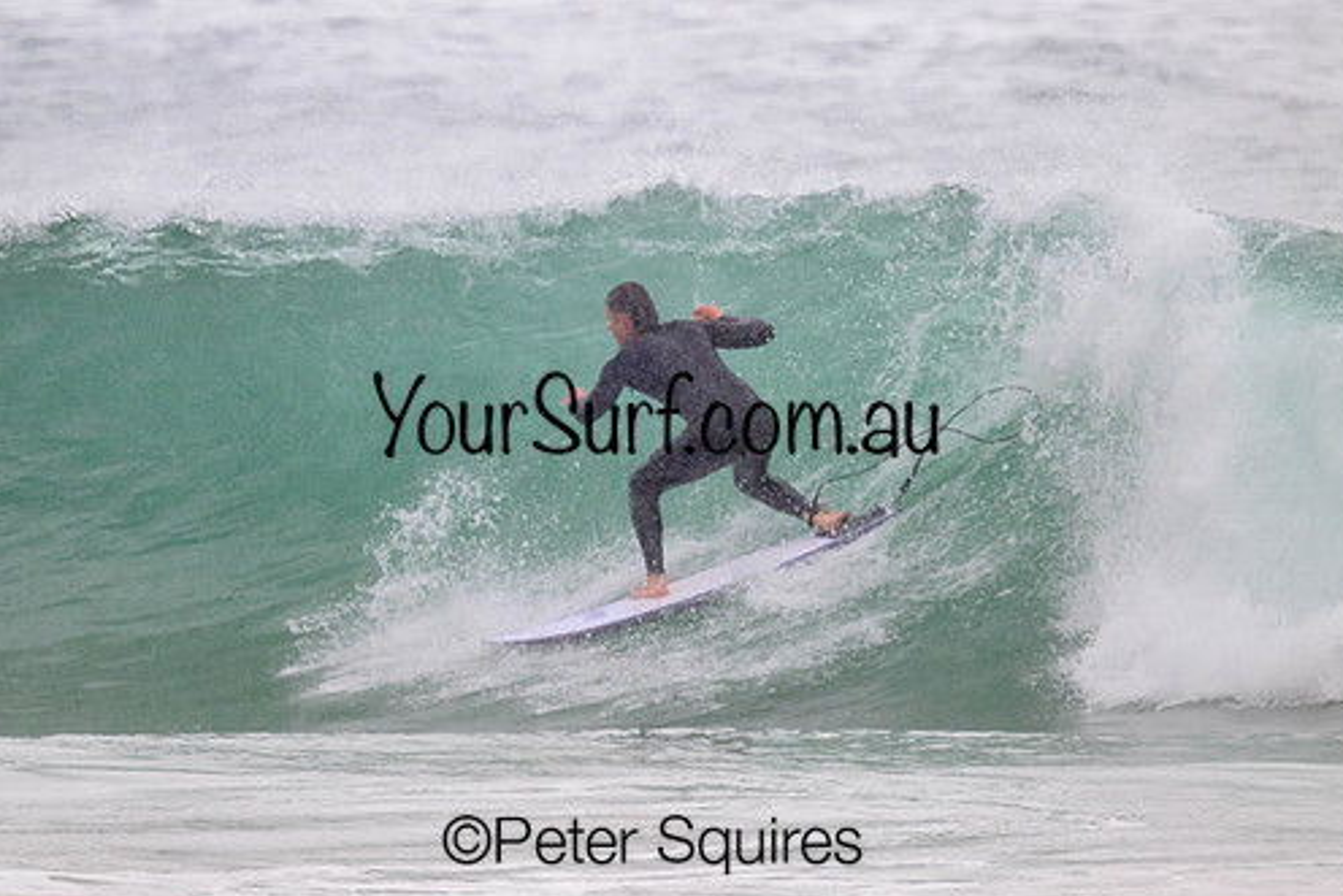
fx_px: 34926
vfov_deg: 1.5
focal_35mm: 936
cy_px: 391
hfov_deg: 2.2
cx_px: 653
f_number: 11
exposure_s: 1/2000
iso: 1600
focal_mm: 800
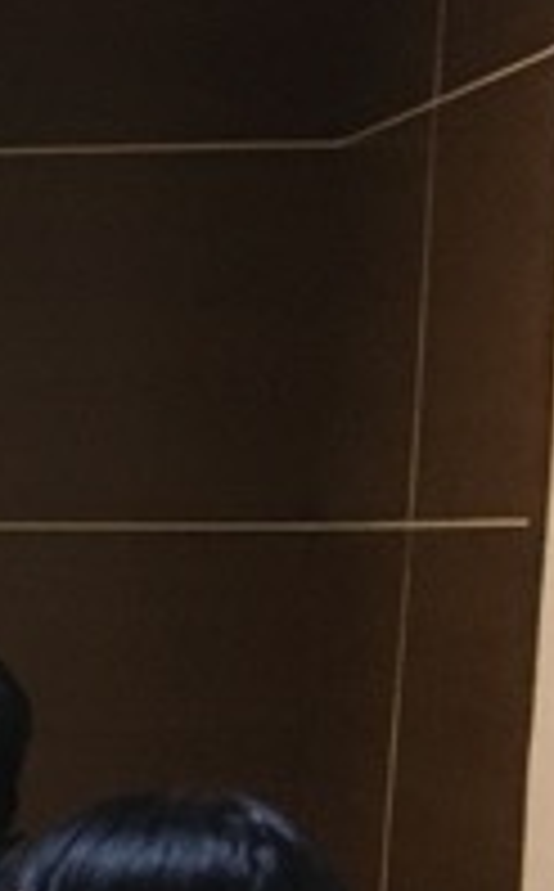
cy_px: 920
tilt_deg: -6.8
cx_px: -1608
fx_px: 3882
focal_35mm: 160
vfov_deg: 12.9
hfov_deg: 6.6
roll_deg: +0.0
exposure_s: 1/33
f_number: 2.2
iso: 160
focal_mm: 4.15
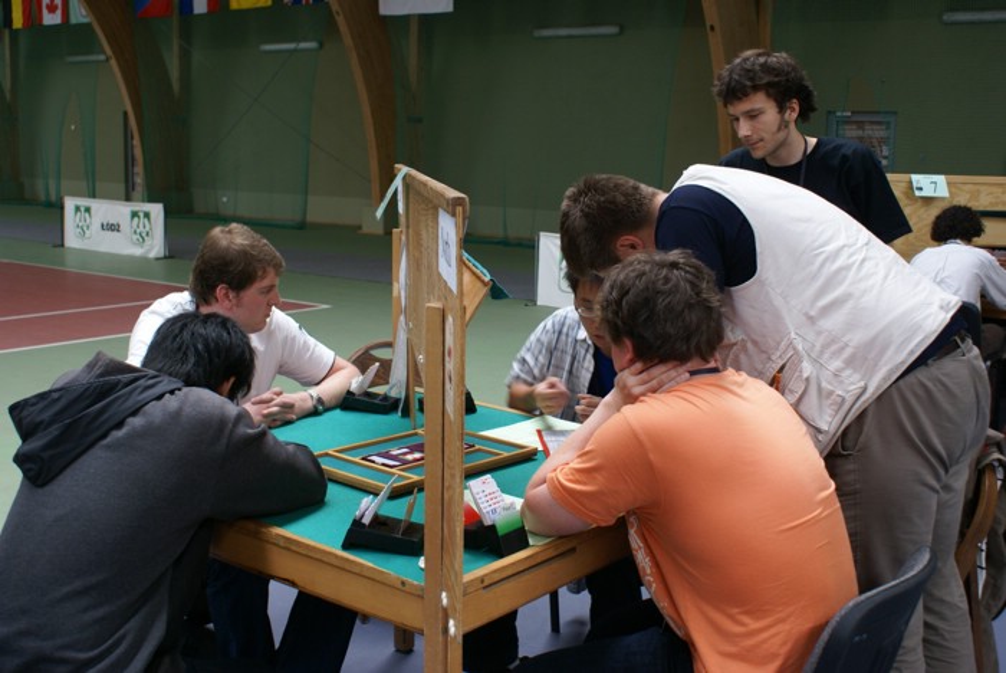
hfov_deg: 49.5
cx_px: 503
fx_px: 1091
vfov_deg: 34.3
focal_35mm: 39
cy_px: 336
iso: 200
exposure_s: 1/30
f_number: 5.6
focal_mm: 26
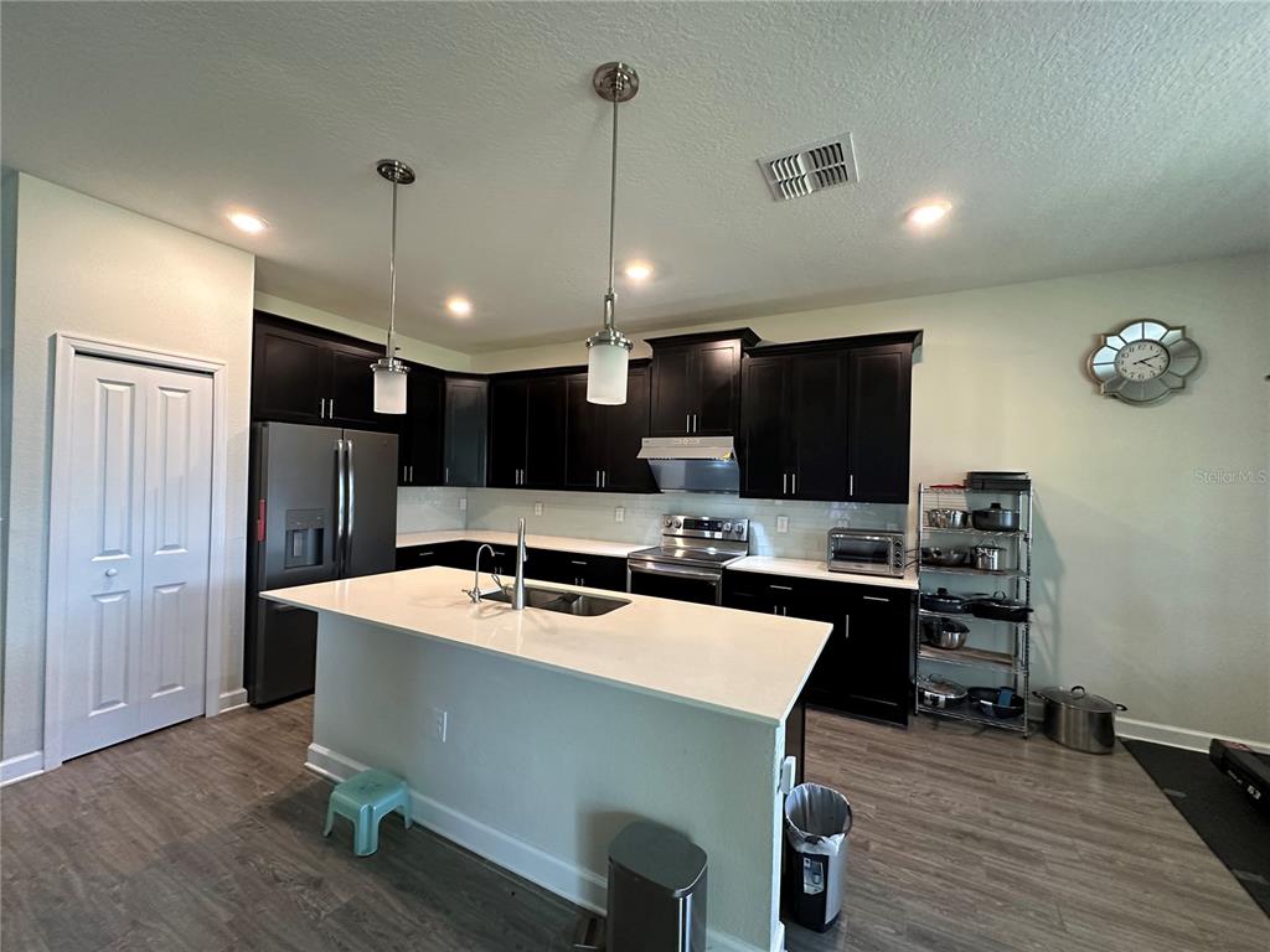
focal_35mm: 14
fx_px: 514
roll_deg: -1.8
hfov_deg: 102.1
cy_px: 476
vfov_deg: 85.7
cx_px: 635
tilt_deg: +0.0
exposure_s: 1/60
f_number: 2.2
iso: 400
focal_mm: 2.22
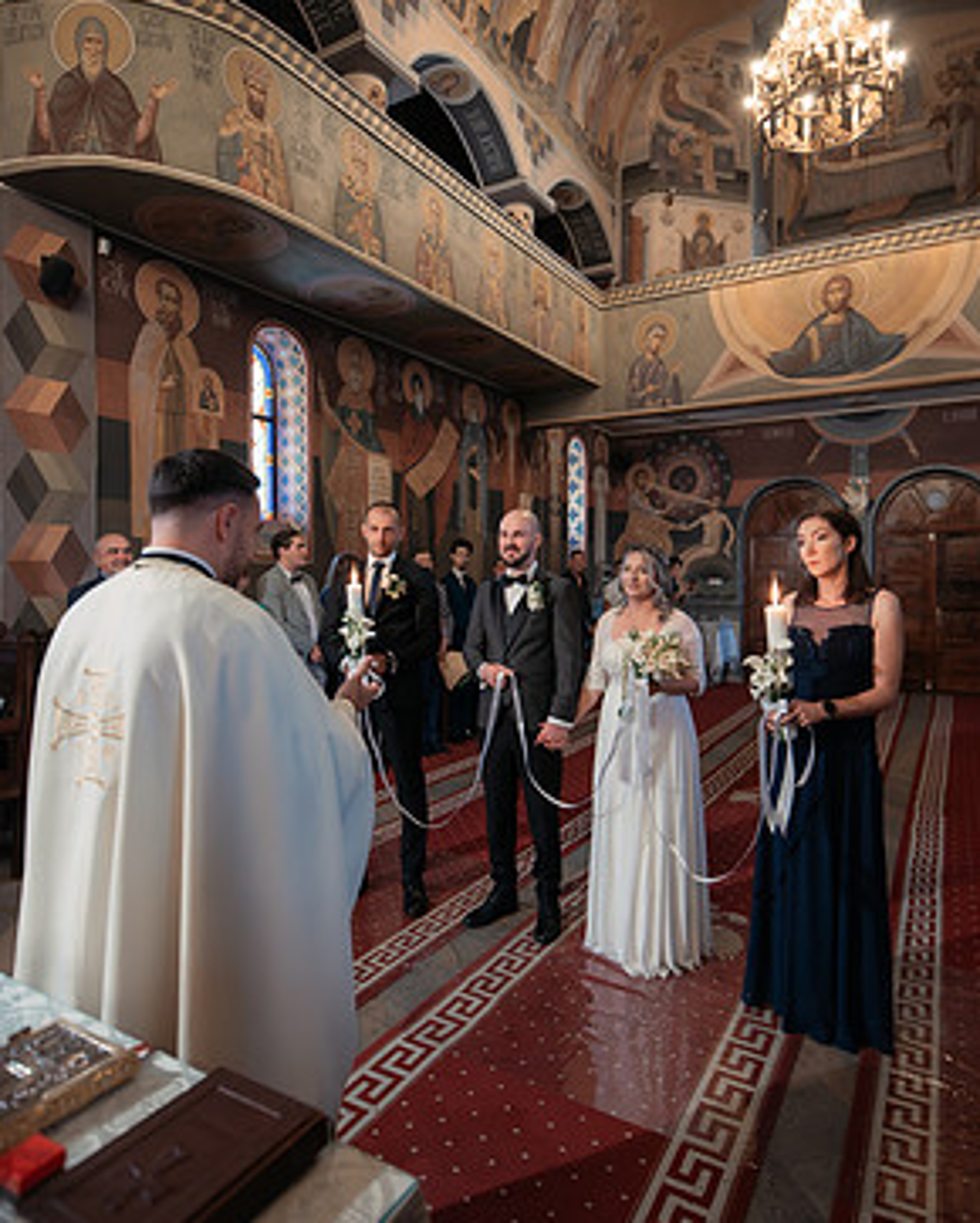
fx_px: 761
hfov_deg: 65.6
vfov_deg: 77.6
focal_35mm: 21
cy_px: 591
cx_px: 497
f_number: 2.8
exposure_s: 1/125
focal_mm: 18
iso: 1600
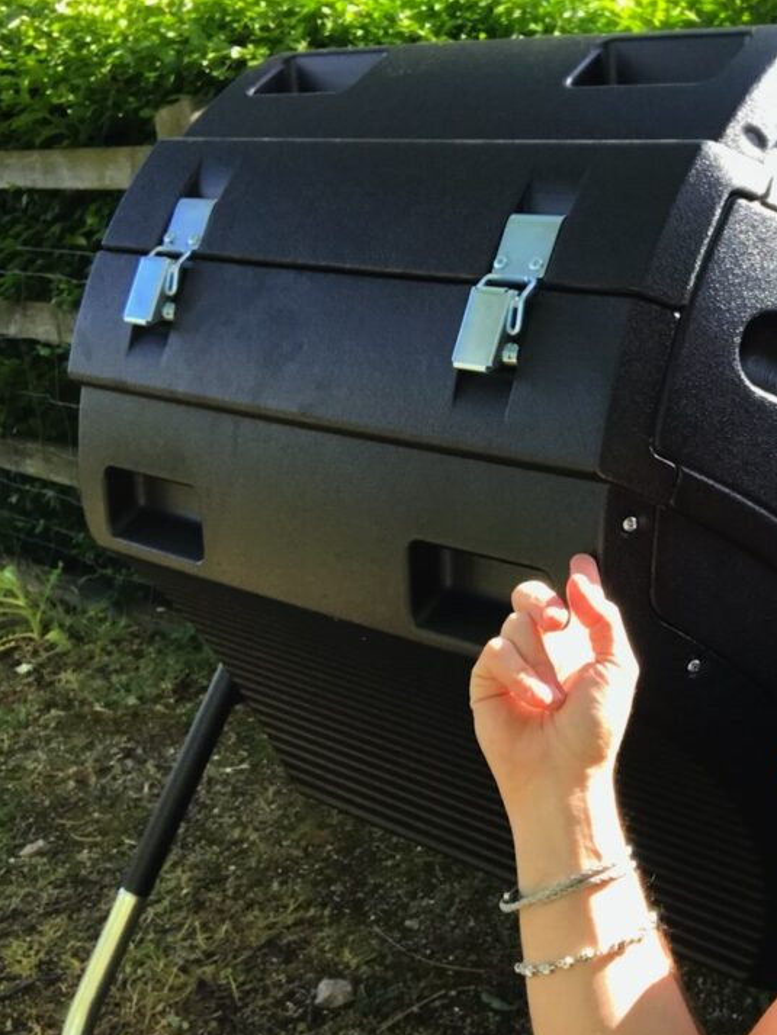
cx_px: 696
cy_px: 483
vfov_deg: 41.2
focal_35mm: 46
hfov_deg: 30.2
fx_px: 1376
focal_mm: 2.87
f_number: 2.2
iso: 25
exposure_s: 1/192
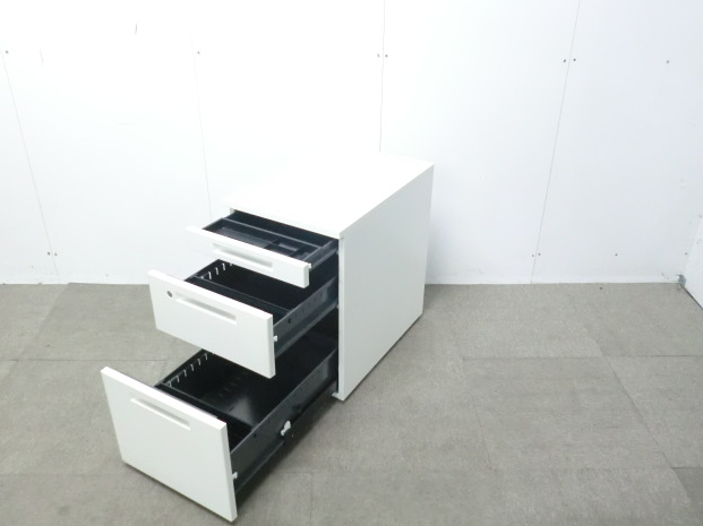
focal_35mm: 33
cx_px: 343
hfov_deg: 55.4
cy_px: 265
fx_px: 670
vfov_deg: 42.9
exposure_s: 1/30
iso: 800
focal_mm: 5.8
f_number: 3.5
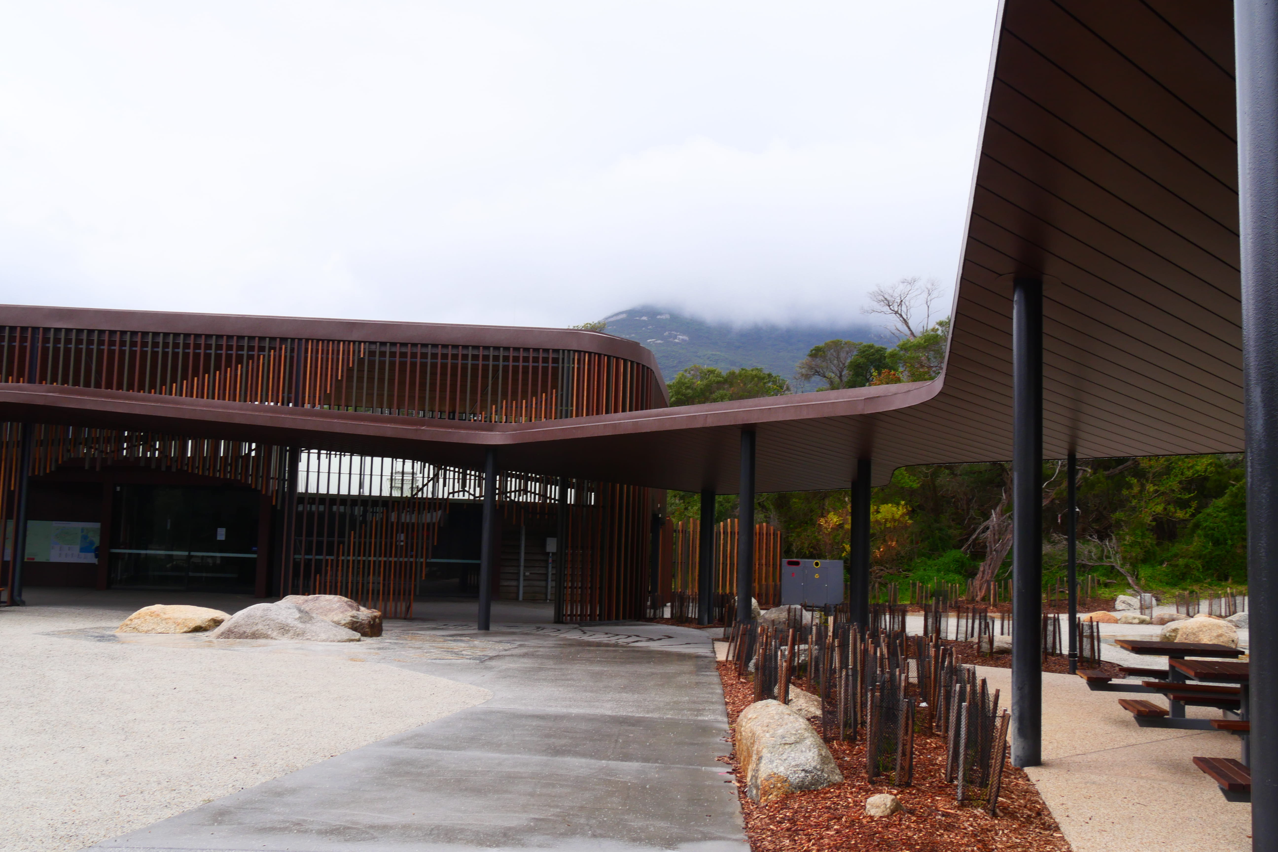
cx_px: 639
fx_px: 1242
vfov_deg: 37.9
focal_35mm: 35
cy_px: 426
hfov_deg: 54.4
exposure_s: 1/60
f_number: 11
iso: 250
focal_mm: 17
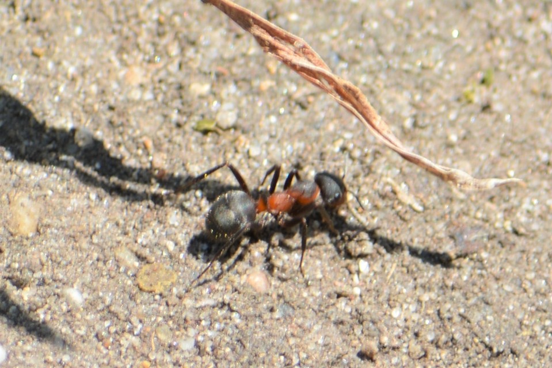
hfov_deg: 4.6
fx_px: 6902
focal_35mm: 450
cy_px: 184
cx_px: 276
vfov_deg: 3.1
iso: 100
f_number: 8
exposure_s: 1/160
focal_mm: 300
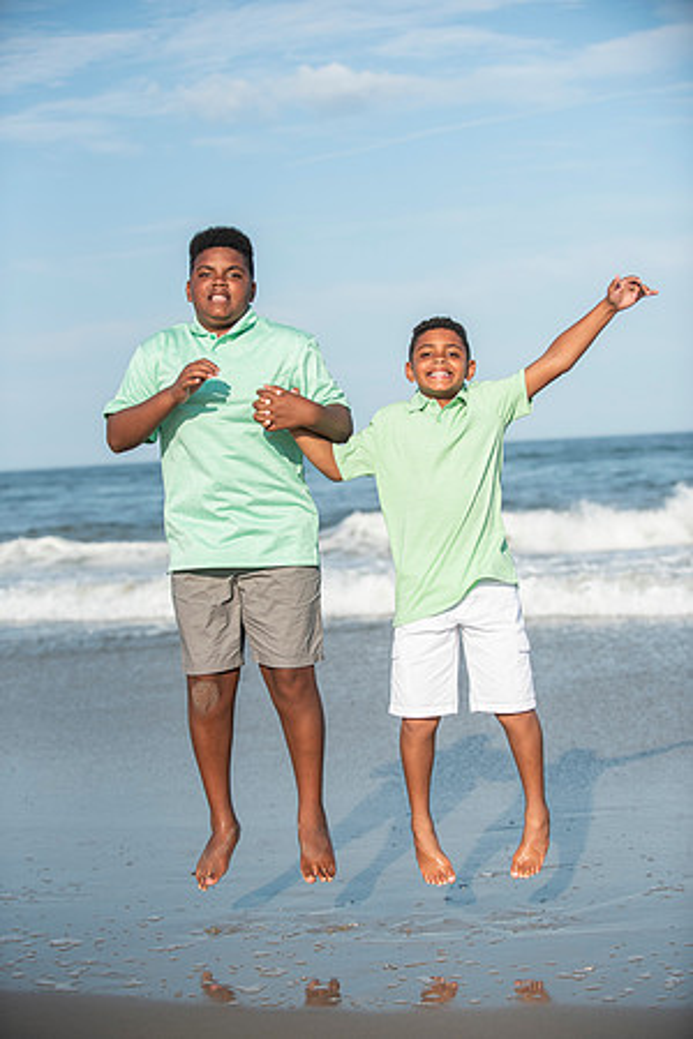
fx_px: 2021
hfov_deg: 19.5
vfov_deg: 28.8
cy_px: 520
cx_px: 346
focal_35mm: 70
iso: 250
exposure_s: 1/3200
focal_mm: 70
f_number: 3.5
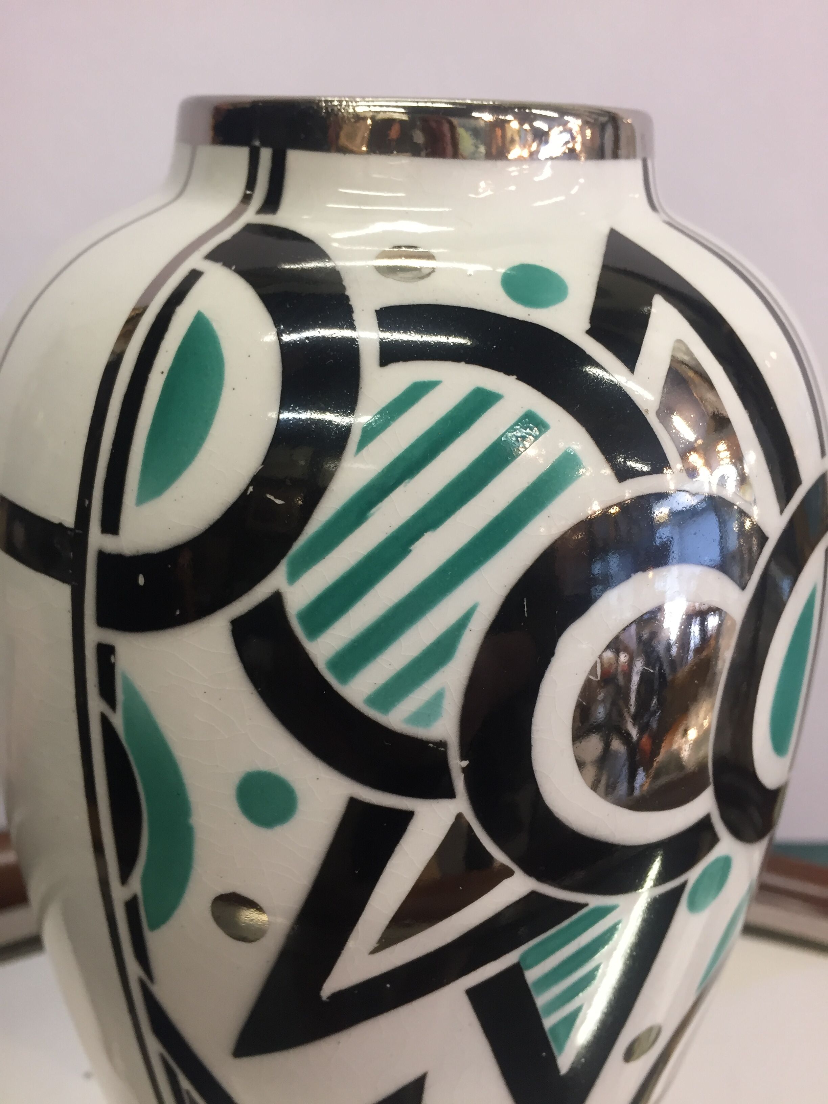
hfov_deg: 48.2
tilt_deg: -22.0
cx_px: 414
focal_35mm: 29
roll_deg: -2.0
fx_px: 925
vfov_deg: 61.7
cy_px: 552
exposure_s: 1/33
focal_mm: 4.15
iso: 80
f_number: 2.2
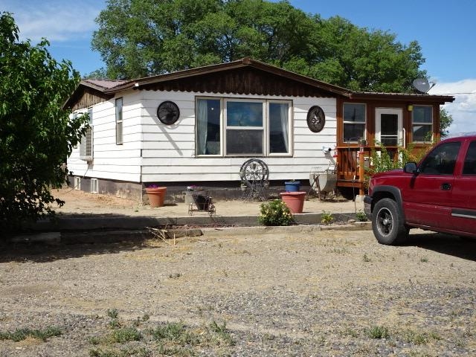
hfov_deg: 39.7
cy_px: 178
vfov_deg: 30.3
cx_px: 238
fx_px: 660
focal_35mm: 48
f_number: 4.5
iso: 80
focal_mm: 8.18
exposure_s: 1/800
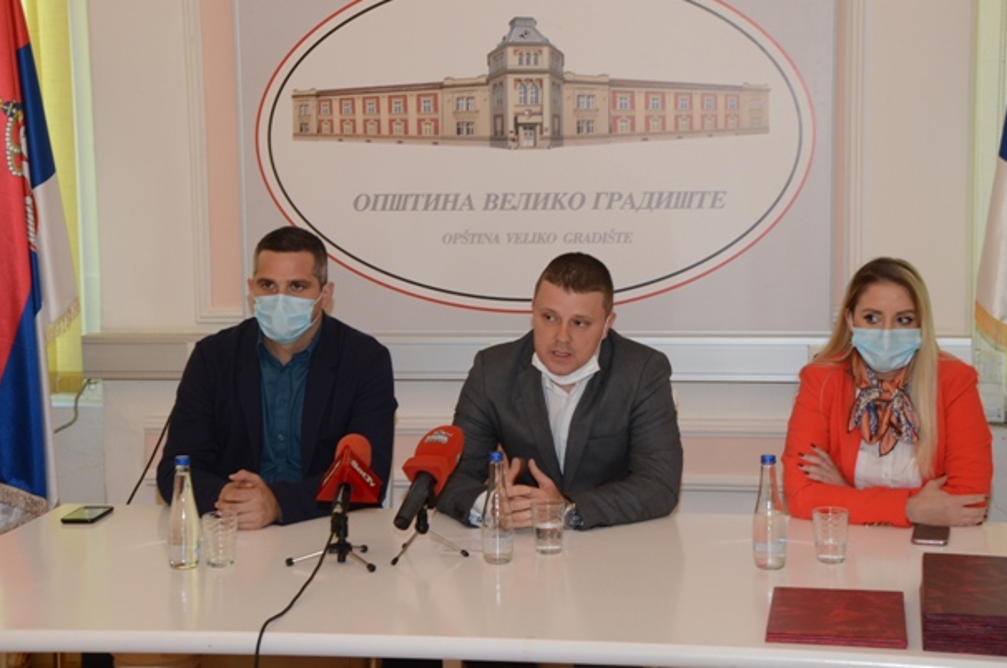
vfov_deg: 17.9
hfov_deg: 26.7
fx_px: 2122
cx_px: 517
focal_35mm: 76
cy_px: 319
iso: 640
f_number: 6.3
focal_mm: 48
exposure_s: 1/50
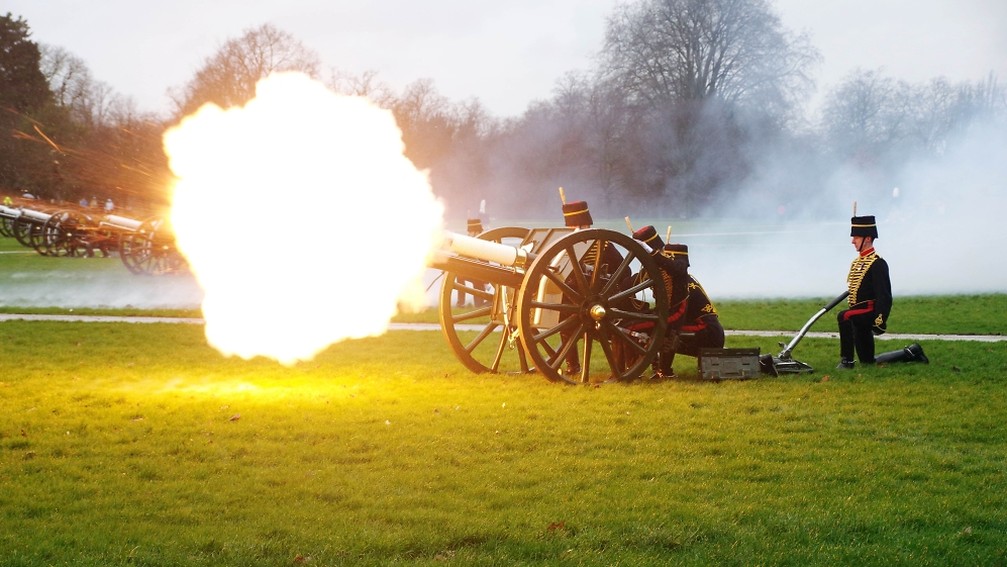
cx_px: 503
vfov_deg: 11.3
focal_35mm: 107
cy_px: 290
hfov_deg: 20.0
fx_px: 2857
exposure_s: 1/320
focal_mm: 68
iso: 800
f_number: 5.6
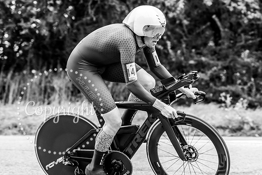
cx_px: 182
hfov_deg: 14.4
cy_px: 53
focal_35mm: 142
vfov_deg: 9.7
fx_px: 1034
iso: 1250
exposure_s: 1/1000
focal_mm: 102
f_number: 4
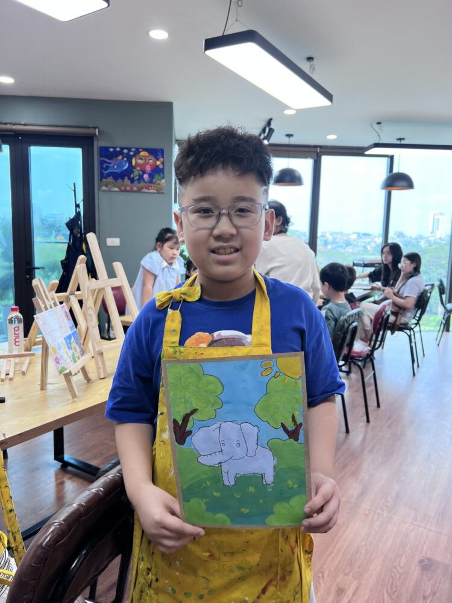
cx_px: 226
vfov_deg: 67.3
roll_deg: -0.3
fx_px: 453
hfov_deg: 53.1
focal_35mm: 26
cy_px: 302
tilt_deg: -7.7
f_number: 1.5
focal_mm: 5.7
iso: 64
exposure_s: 1/133
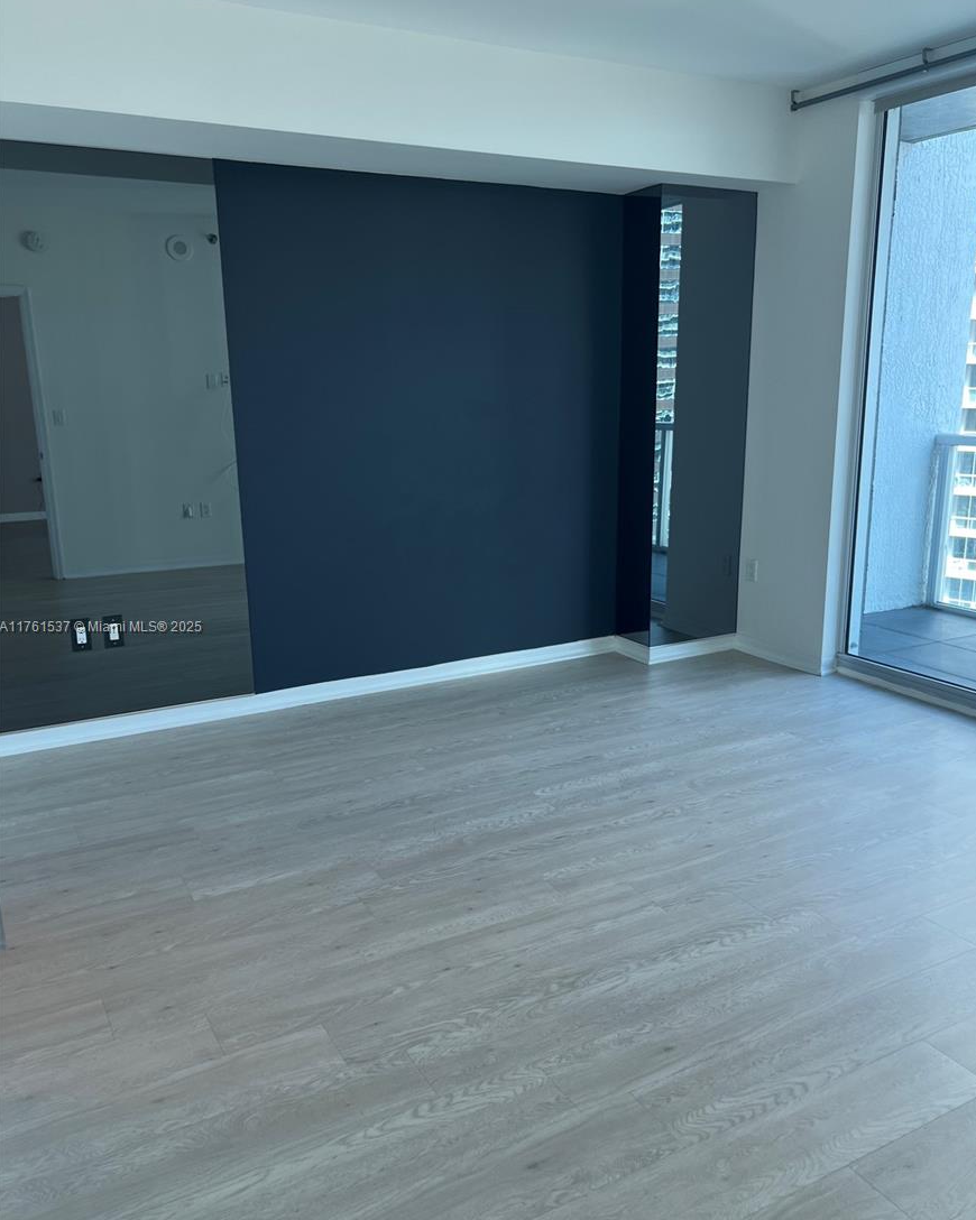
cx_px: 501
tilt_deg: -12.4
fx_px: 1011
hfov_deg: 51.5
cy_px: 628
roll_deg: +1.1
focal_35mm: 28
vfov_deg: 62.2
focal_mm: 5.7
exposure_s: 1/120
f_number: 1.5
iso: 32
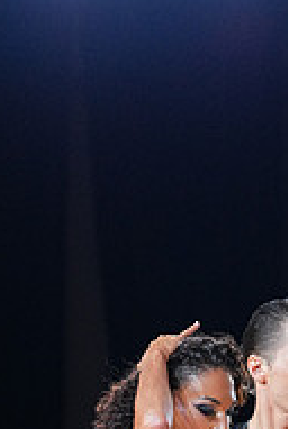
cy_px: 575
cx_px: 154
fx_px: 4388
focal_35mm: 367
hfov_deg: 3.8
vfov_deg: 5.6
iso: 1600
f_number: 4
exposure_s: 1/500
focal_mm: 121
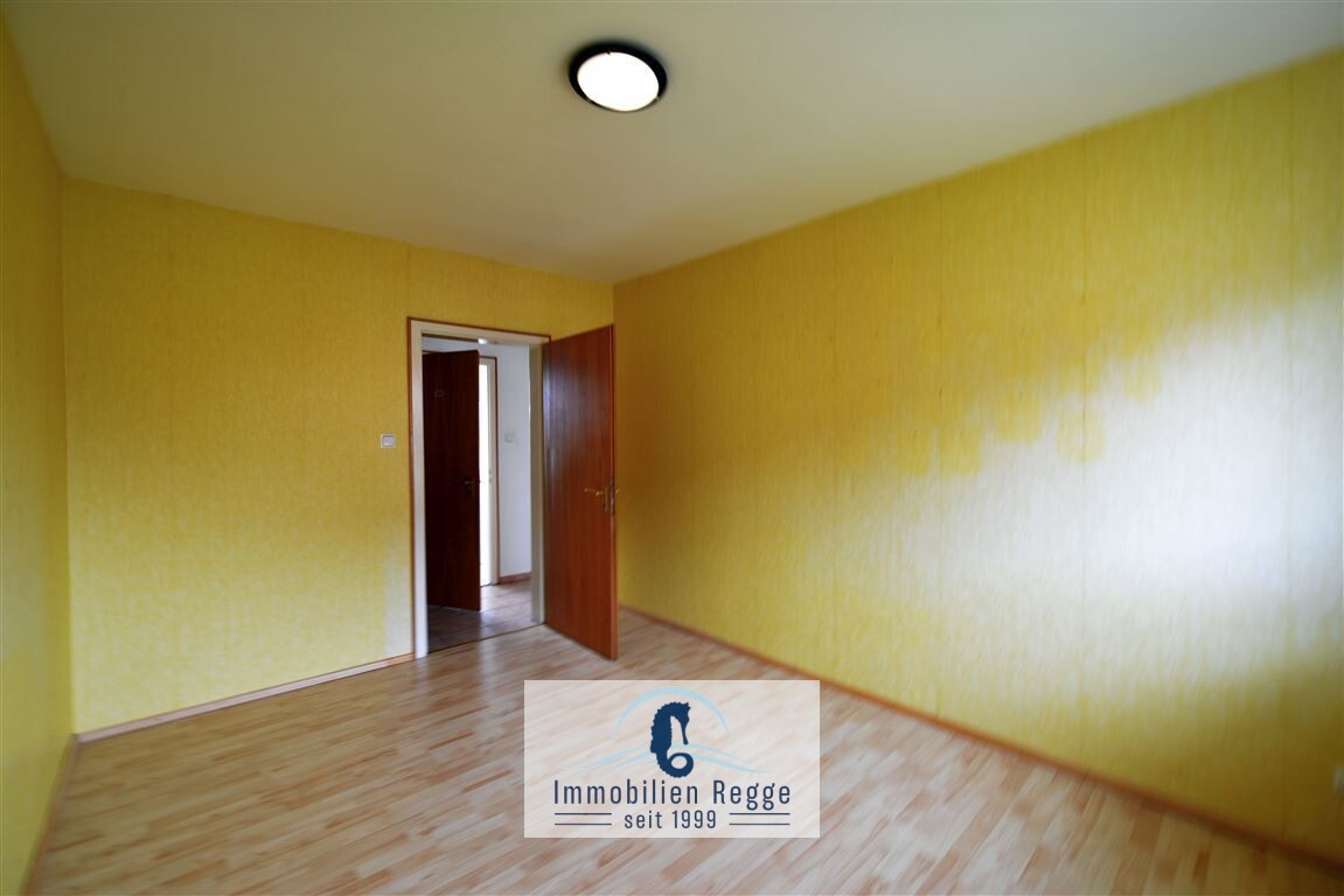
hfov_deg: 100.4
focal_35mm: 15
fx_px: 560
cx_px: 672
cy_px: 448
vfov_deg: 77.4
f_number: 4
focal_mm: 15
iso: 500
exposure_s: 1/60
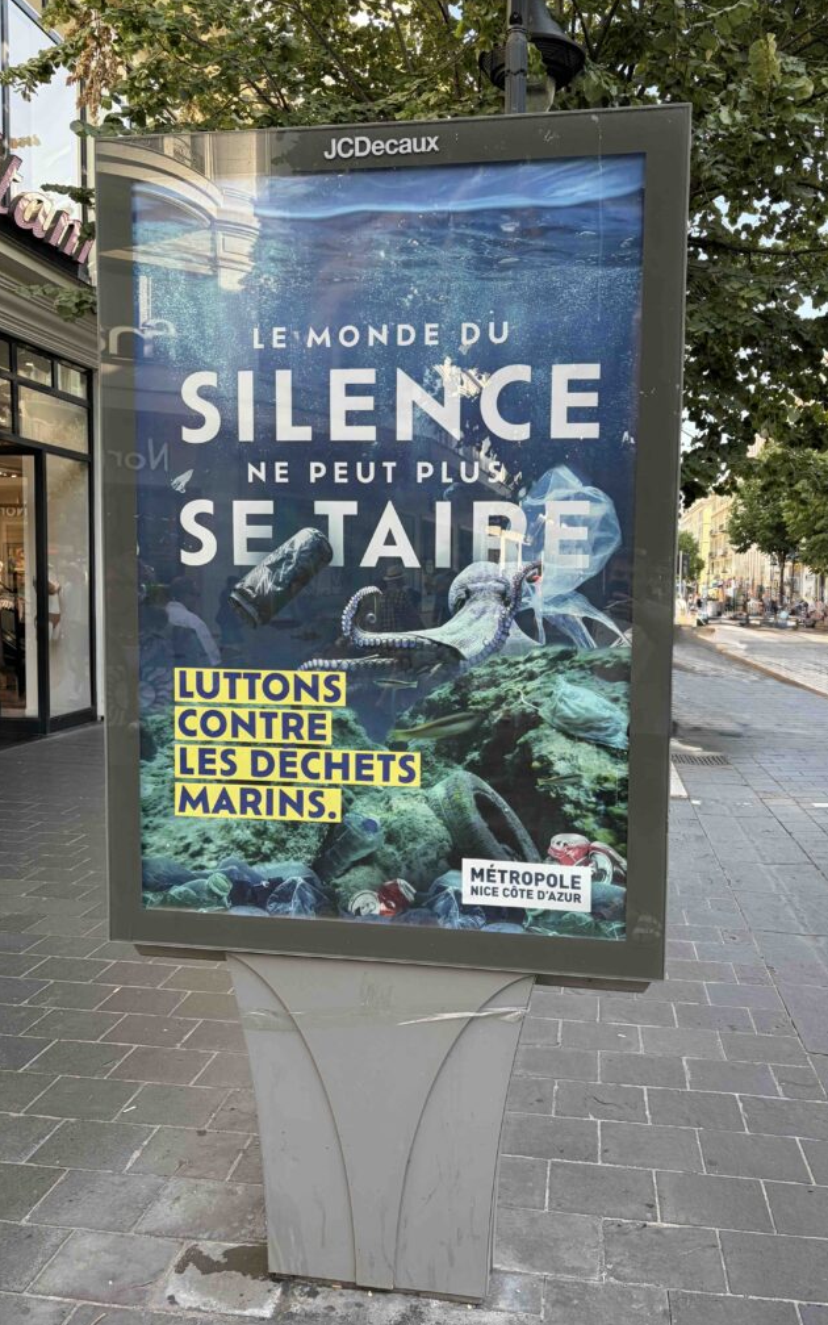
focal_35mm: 28
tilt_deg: -3.4
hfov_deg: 44.5
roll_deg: -1.1
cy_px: 660
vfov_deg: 66.5
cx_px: 459
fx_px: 1011
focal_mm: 5.96
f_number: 1.6
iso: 50
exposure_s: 1/317
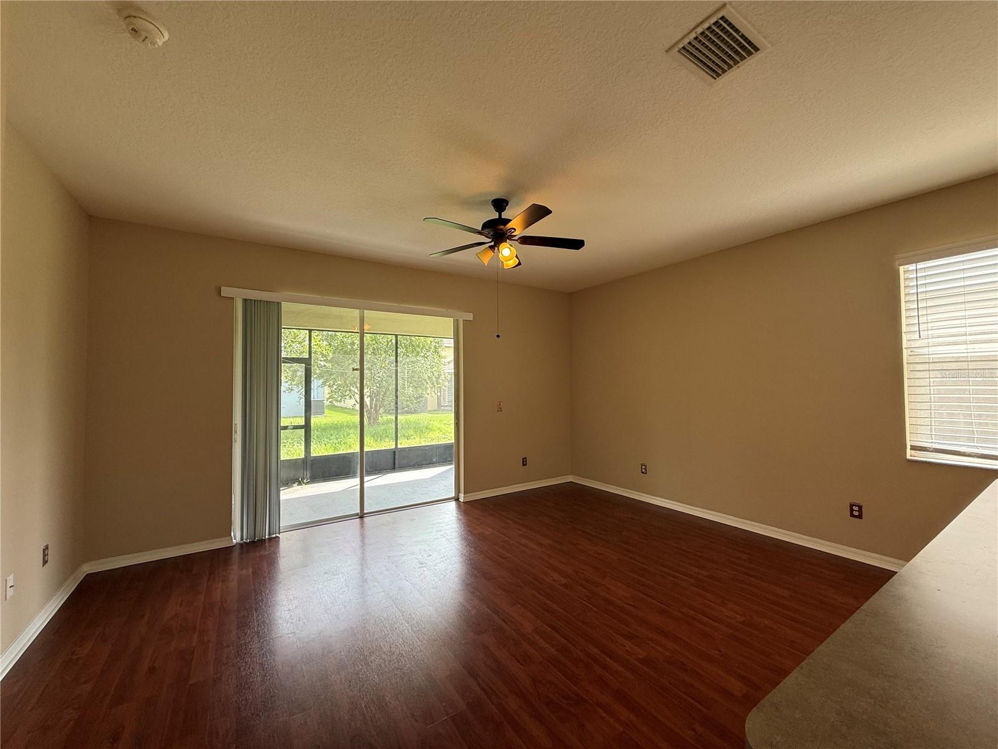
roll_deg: +0.3
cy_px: 374
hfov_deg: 102.1
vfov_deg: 85.7
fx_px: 404
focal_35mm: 14
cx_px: 499
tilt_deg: +1.1
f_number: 2.2
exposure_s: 1/120
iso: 64
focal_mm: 2.22
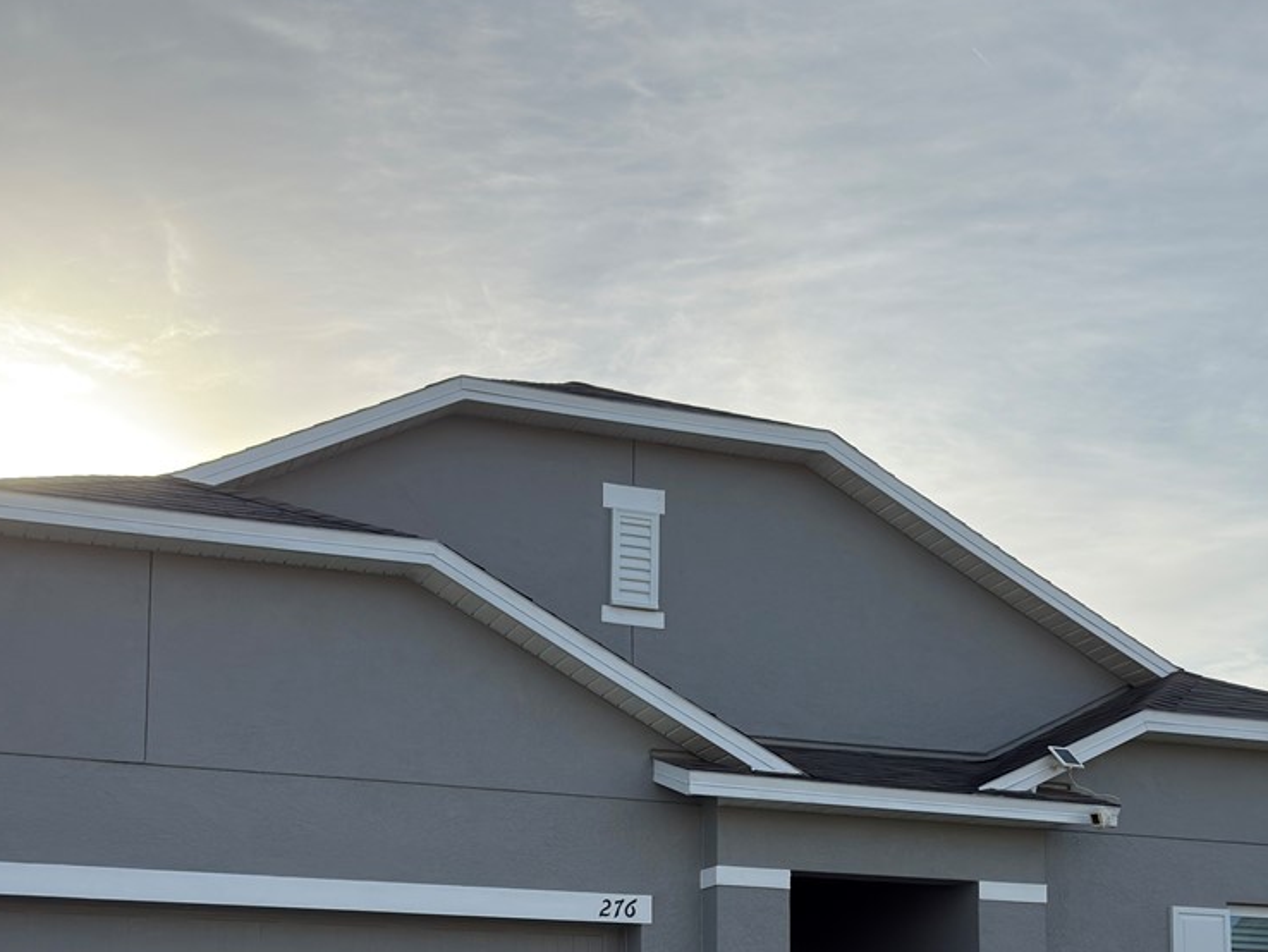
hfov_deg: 36.8
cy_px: 900
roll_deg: -0.7
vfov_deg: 26.8
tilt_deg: +8.7
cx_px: 613
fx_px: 1905
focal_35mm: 52
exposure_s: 1/6494
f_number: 1.78
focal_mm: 6.76
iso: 80
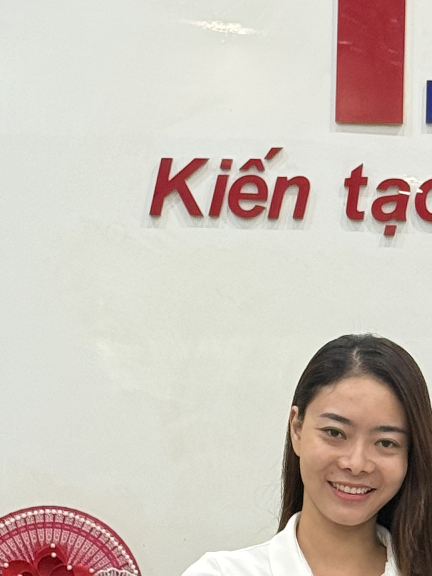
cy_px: 396
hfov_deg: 8.8
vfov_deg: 11.7
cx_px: 474
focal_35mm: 168
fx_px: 2795
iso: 160
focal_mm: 6.76
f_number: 1.78
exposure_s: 1/50
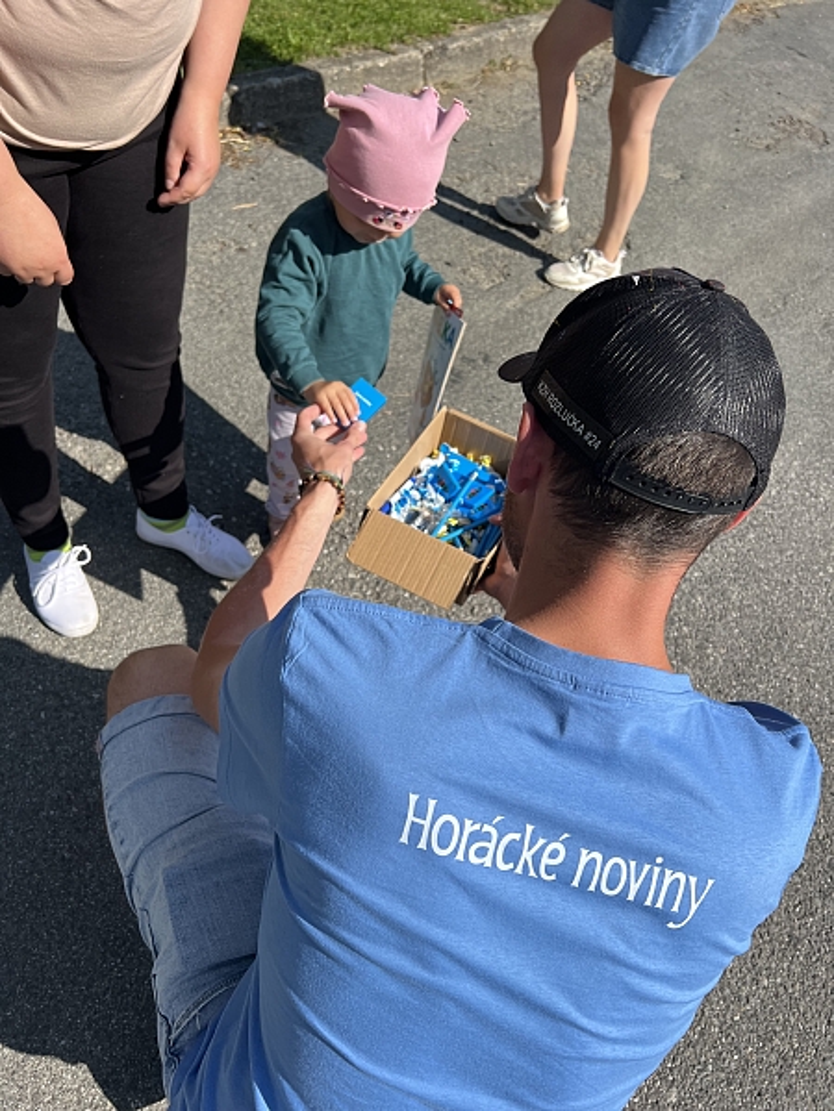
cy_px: 556
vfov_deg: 67.3
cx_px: 417
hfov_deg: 53.1
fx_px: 835
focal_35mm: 26
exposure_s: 1/3460
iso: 50
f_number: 1.5
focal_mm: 5.7
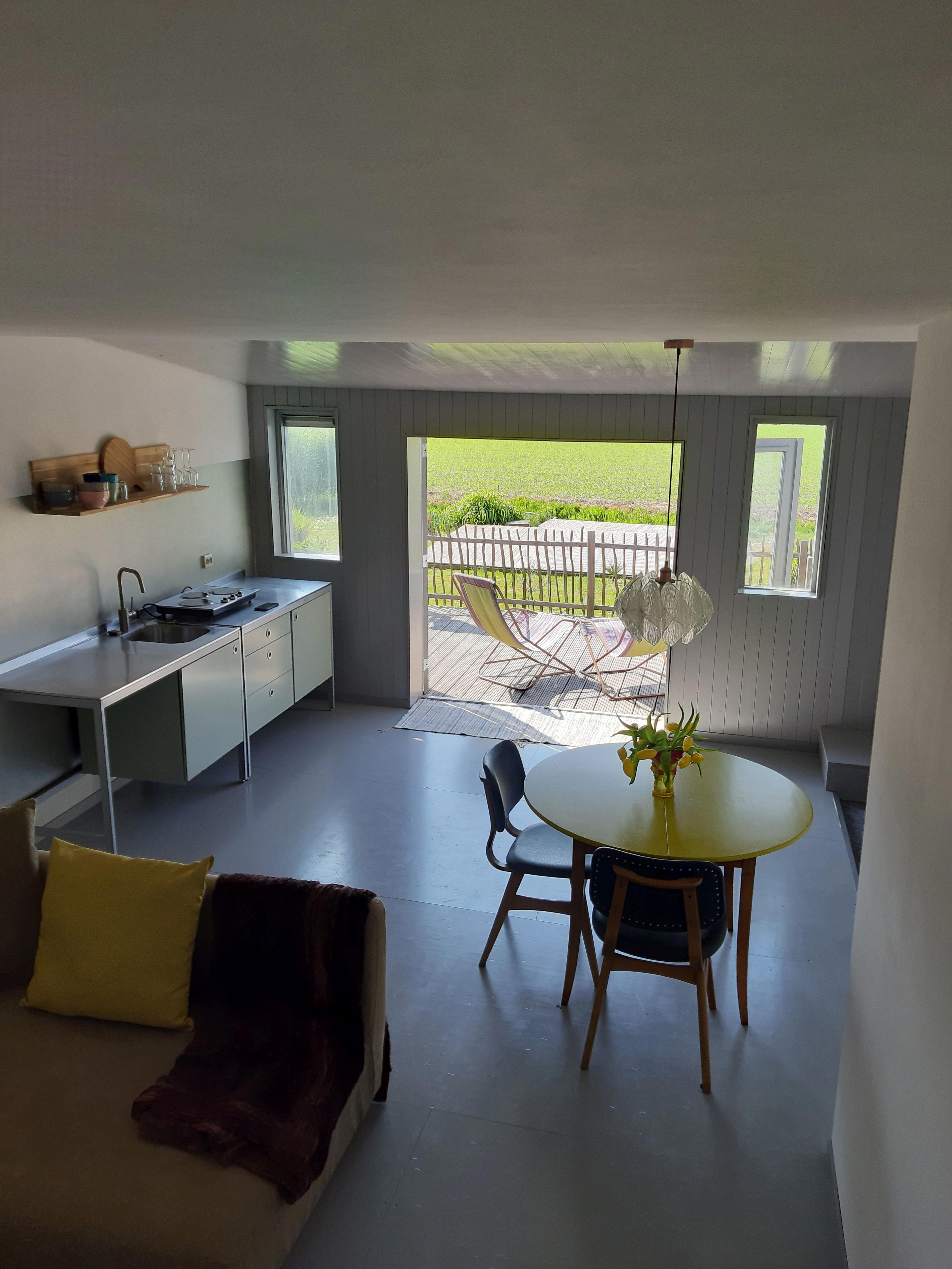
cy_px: 634
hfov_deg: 51.4
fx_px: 990
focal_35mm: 27
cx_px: 476
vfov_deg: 65.3
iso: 40
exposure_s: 1/210
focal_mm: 3.93
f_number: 1.7
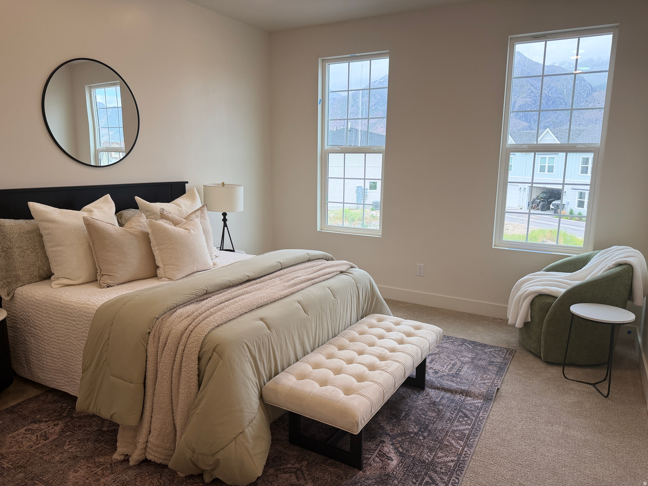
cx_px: 324
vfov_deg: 56.8
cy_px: 243
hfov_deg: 71.6
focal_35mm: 24
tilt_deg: -11.2
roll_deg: -0.2
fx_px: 449
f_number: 1.78
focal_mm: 6.76
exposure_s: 1/543
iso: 100
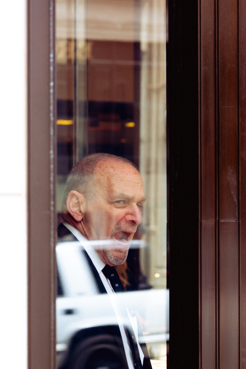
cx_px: 156
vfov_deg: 16.0
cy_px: 237
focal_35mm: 128
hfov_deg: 10.7
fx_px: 1312
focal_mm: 60
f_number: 4
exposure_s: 1/100
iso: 160
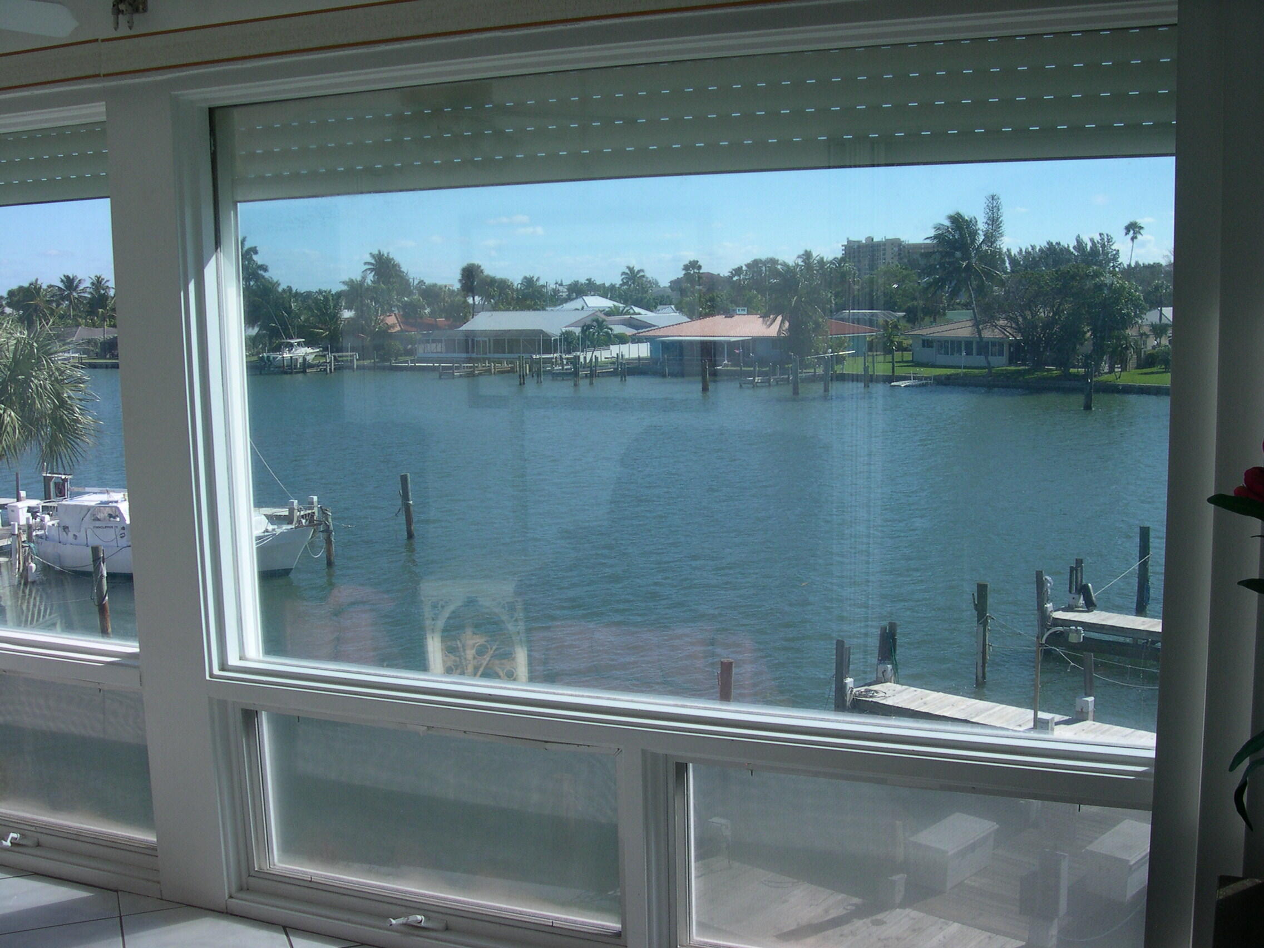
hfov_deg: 49.0
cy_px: 474
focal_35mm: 38
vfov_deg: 37.7
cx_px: 632
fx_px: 1388
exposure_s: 1/207
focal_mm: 8
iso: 100
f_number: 7.6
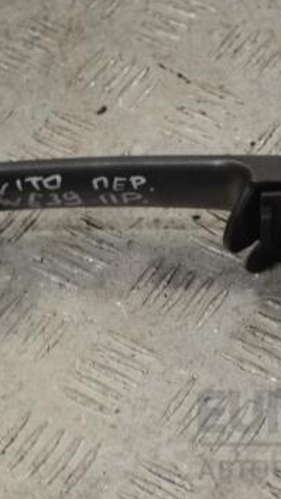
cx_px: 171
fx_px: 1942
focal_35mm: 147
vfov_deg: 14.6
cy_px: 223
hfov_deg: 8.3
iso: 160
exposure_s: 1/30
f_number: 5.6
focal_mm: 55
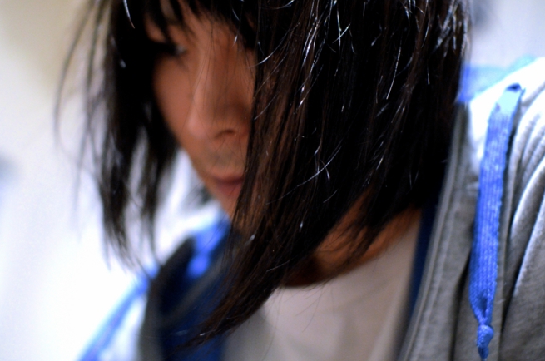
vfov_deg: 24.5
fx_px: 831
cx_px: 242
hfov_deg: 36.3
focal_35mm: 55
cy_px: 195
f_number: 1.8
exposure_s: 1/40
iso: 1250
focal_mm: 30
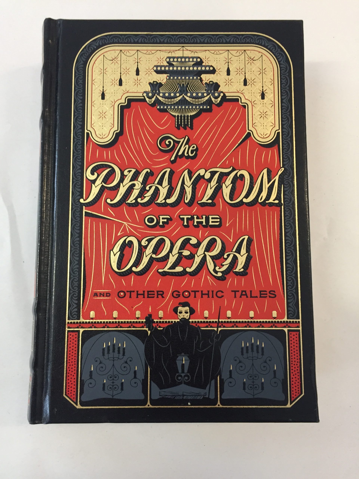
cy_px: 240
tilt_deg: -84.3
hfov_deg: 48.2
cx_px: 180
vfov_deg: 61.7
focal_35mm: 29
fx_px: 401
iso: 160
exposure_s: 1/33
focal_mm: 4.15
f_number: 2.2
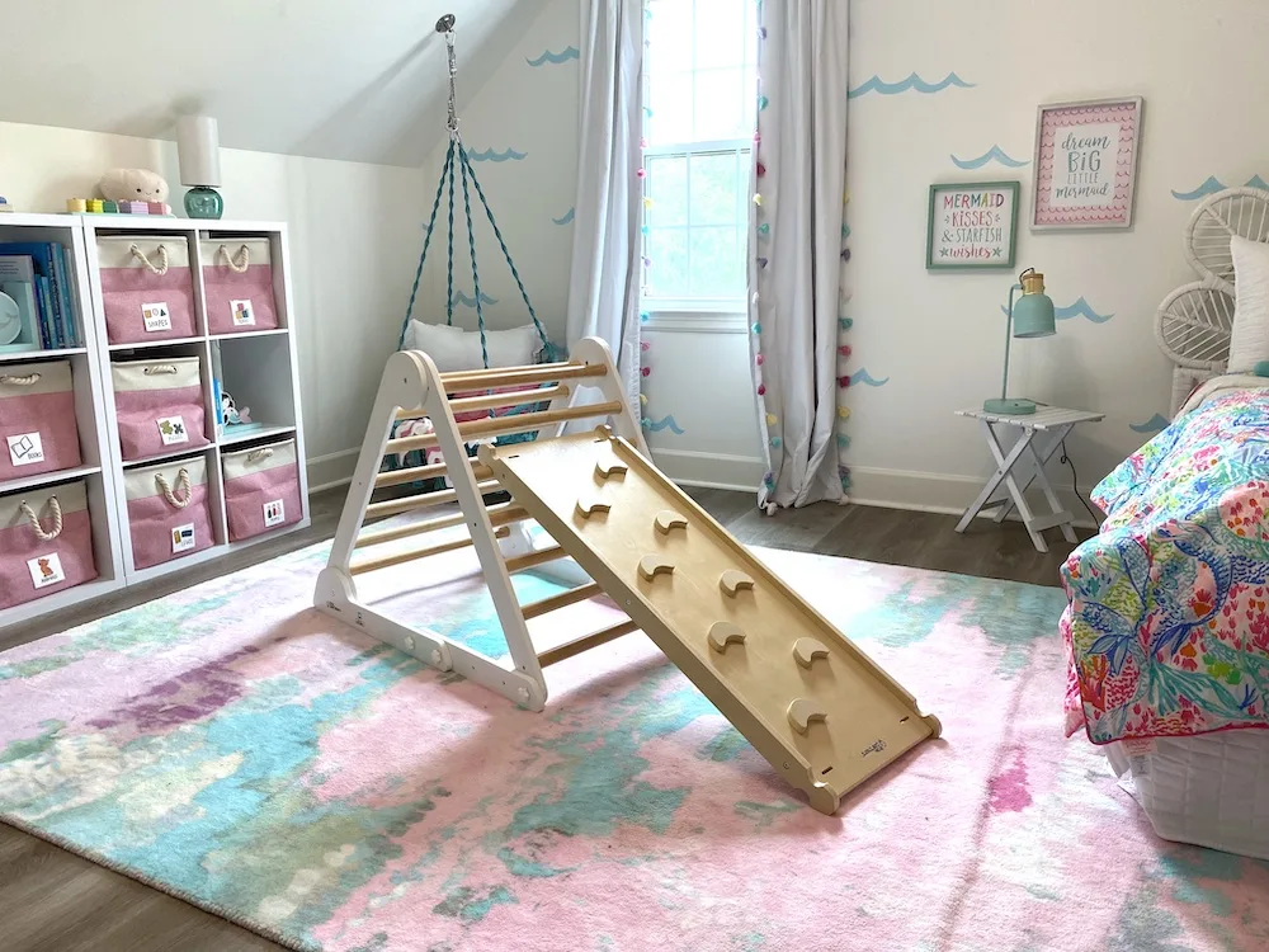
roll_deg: +1.7
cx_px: 634
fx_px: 953
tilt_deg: -13.1
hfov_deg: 67.3
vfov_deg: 53.1
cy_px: 476
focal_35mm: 26
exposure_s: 1/60
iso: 64
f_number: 1.8
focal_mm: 4.25
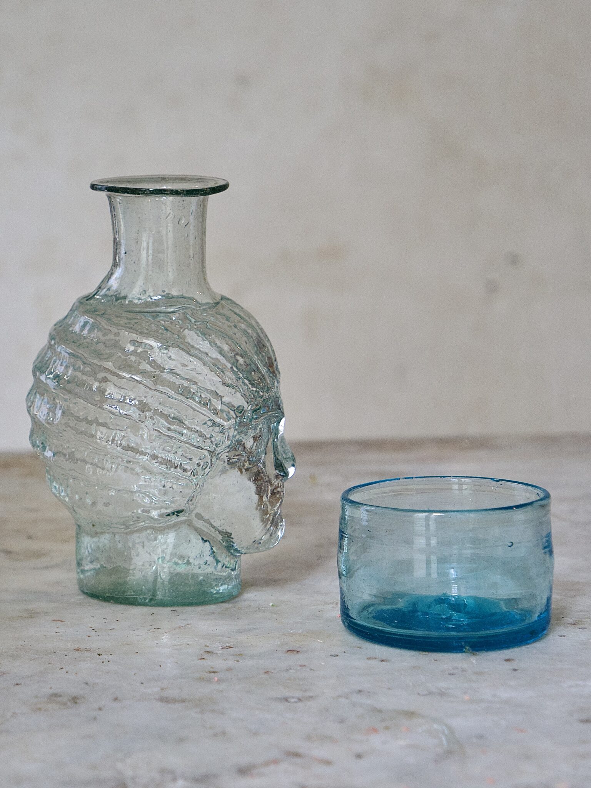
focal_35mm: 92
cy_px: 394
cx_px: 296
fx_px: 2094
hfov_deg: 16.1
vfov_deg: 21.3
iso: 500
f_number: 3.9
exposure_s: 1/100
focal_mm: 46
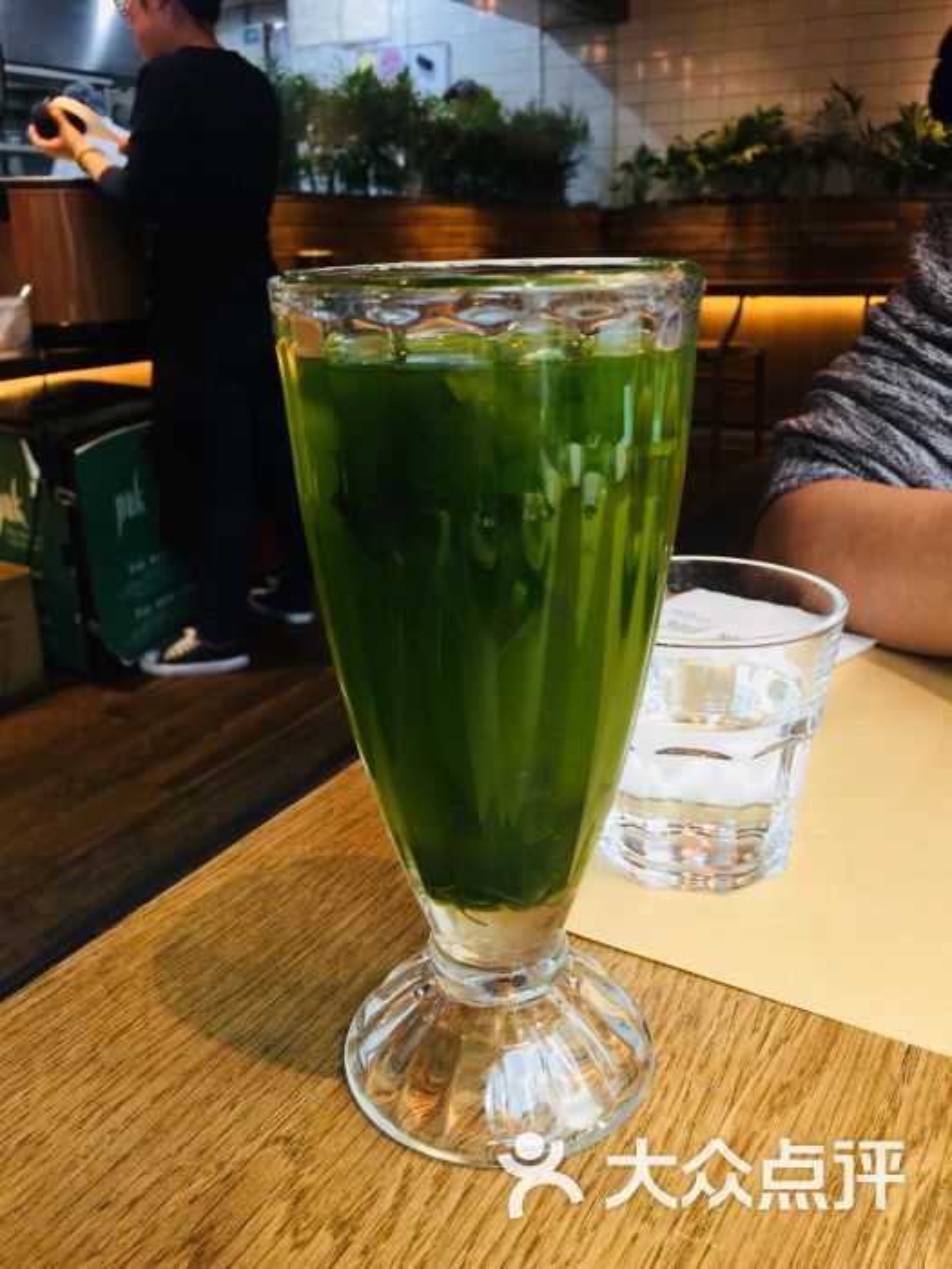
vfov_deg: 61.7
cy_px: 634
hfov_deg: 48.2
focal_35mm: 29
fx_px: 1063
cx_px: 476
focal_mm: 4.15
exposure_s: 1/17
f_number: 2.2
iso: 64
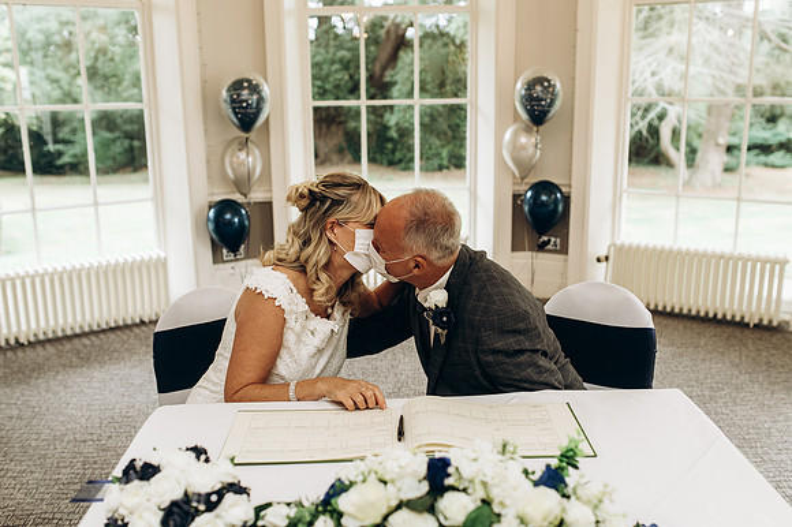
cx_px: 396
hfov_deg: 53.5
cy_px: 264
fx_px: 785
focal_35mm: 36
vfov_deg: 37.1
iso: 160
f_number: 2.8
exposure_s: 1/100
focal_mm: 35
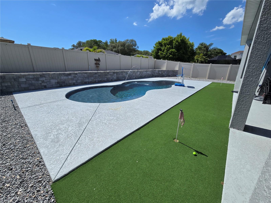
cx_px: 136
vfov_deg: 89.9
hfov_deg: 106.2
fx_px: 102
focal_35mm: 13
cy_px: 102
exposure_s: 1/3913
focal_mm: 2.2
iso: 50
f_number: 2.2
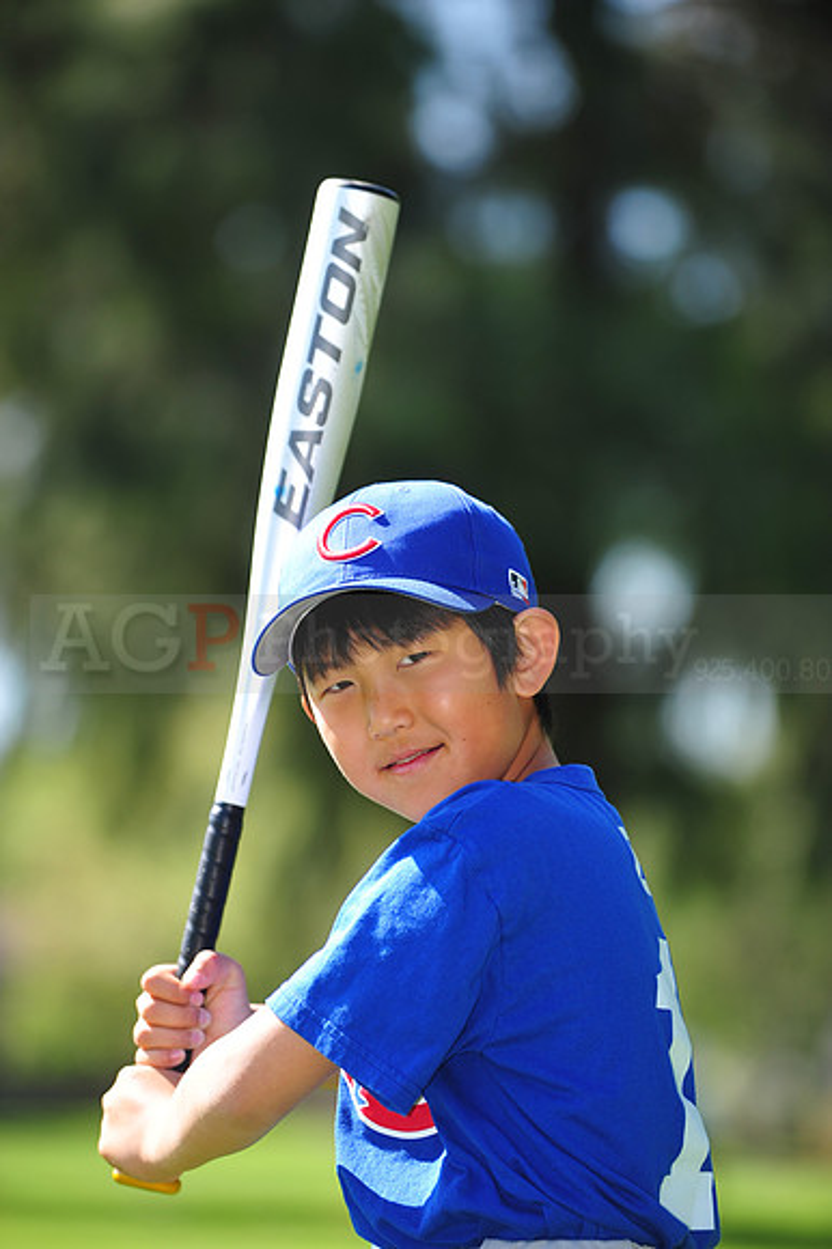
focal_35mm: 200
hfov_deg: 6.9
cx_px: 416
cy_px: 624
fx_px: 6941
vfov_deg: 10.3
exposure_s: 1/500
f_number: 4.5
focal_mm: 200
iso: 200
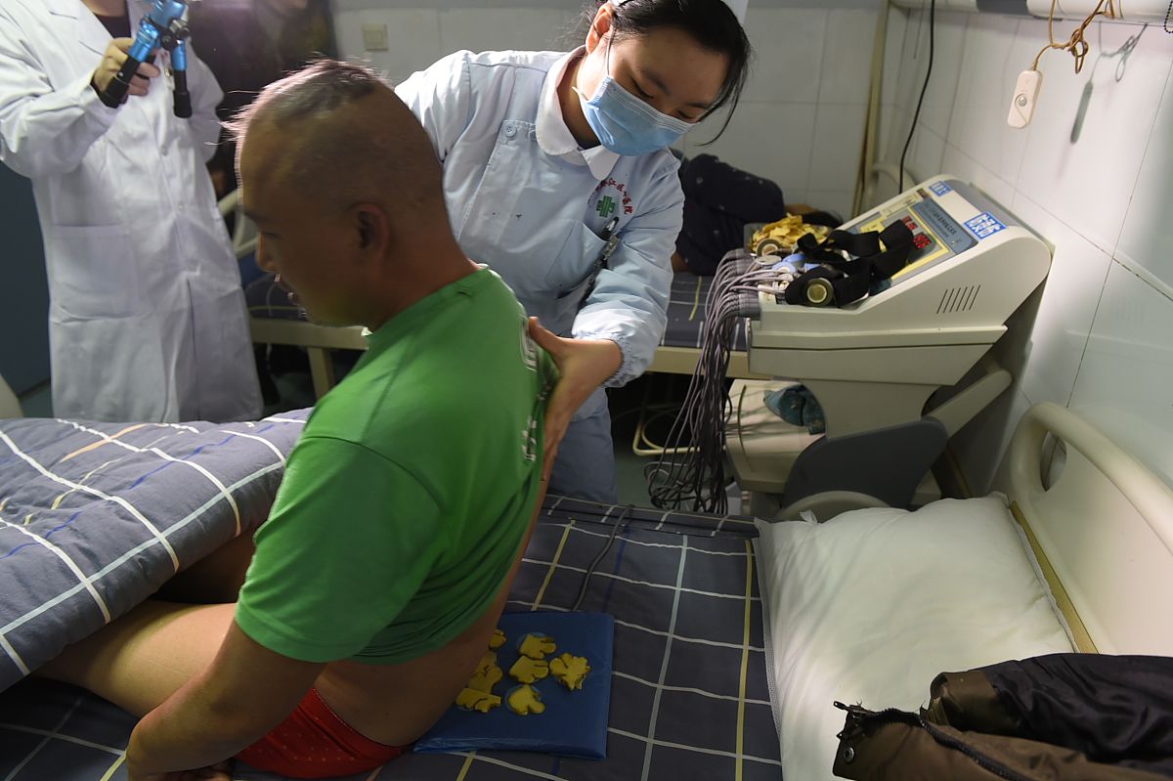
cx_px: 586
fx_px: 782
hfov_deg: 73.8
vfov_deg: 53.1
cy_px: 390
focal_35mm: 24
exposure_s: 1/40
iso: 1250
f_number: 4
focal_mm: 24
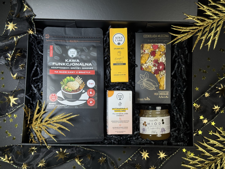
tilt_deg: -82.7
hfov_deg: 39.7
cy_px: 84
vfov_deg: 30.3
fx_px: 312
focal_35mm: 48
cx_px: 112
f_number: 1.78
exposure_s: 1/535
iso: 64
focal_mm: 6.76
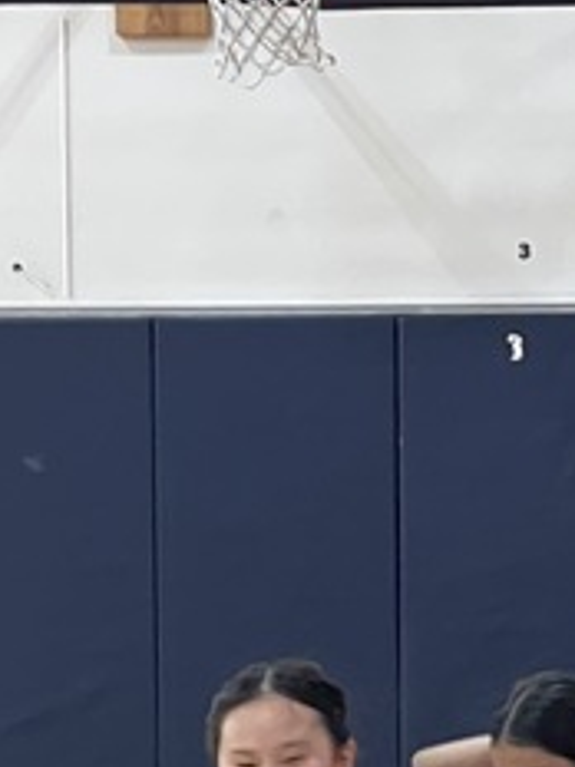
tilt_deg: -3.3
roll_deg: +2.2
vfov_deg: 5.8
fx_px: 7530
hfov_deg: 4.3
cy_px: 979
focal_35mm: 340
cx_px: 1203
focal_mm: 9
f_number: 2.8
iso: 400
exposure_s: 1/60
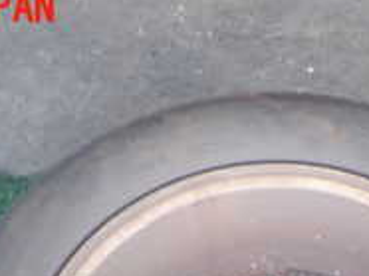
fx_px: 1033
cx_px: 290
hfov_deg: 20.1
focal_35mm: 97
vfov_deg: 14.1
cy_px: 431
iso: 200
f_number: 2.3
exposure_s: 1/50
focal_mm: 5.4
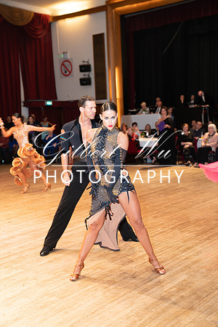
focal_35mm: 52
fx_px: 472
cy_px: 164
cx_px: 109
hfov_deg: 26.0
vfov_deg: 38.2
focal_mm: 52
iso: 800
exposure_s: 1/60
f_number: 3.2
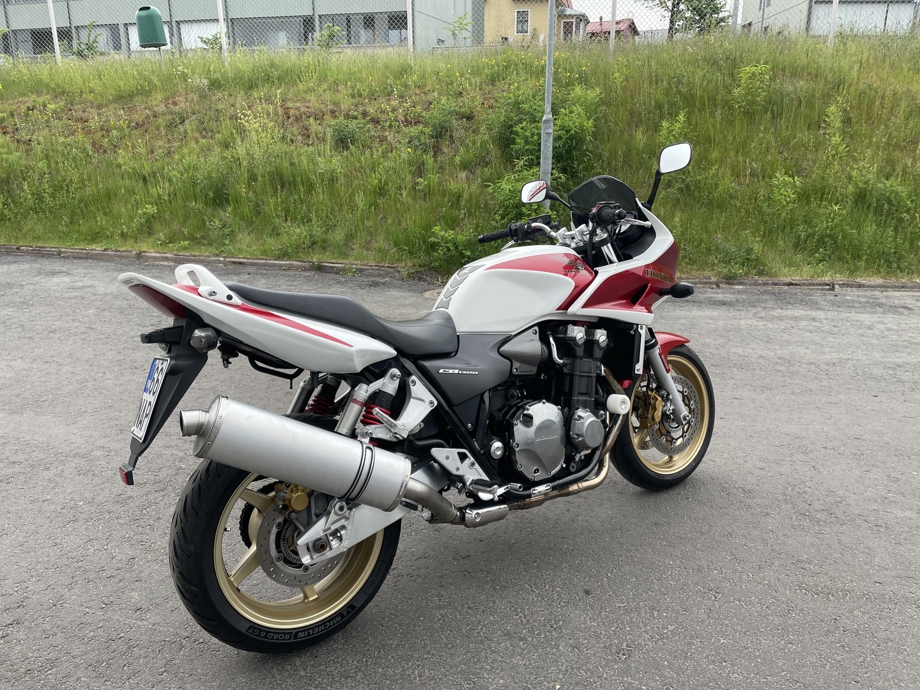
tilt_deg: -16.2
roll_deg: +1.4
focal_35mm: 26
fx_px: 691
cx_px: 460
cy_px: 345
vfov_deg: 53.1
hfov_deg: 67.3
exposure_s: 1/454
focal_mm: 4.2
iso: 32
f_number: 1.6
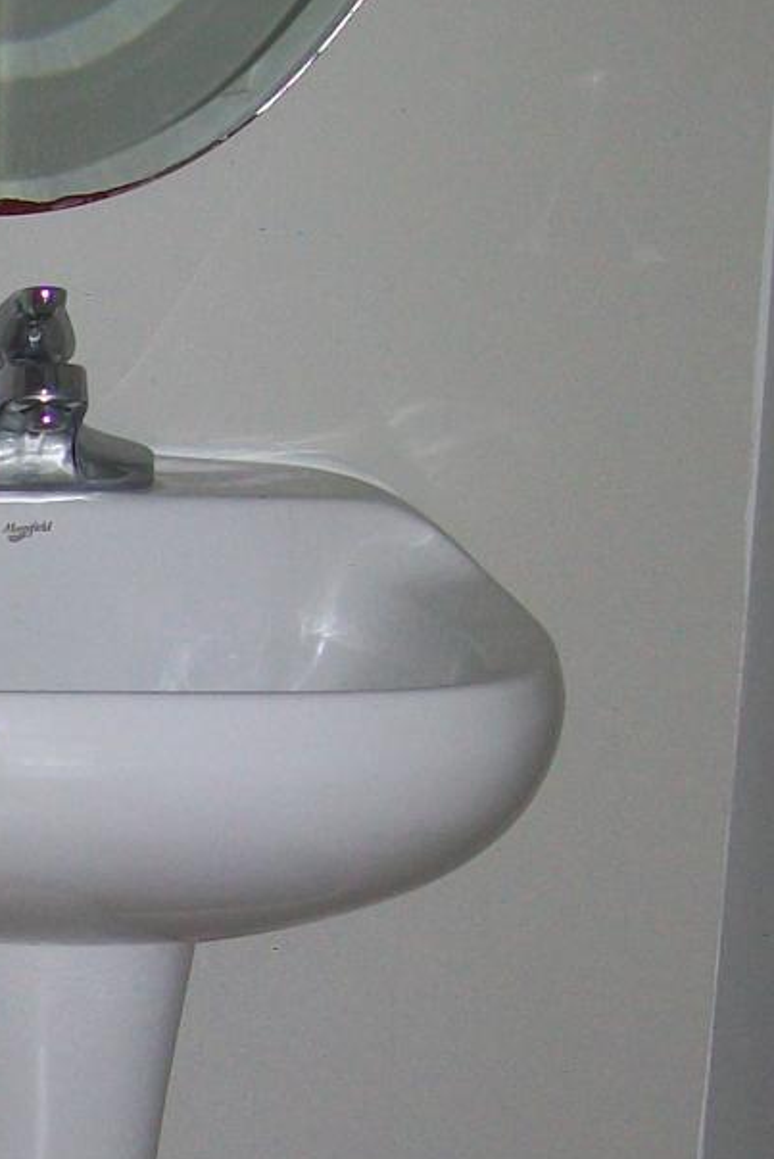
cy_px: 981
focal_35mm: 117
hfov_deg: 11.1
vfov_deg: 17.3
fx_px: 3771
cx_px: -547
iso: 64
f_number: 2.7
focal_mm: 6.1
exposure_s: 1/125
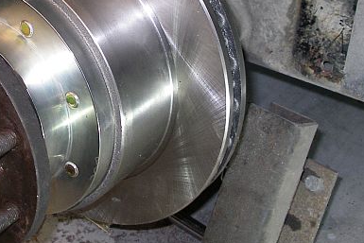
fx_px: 809
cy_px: 10
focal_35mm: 80
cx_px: 82
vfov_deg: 16.8
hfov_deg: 25.0
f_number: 2.8
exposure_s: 1/40
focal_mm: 7.8
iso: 200
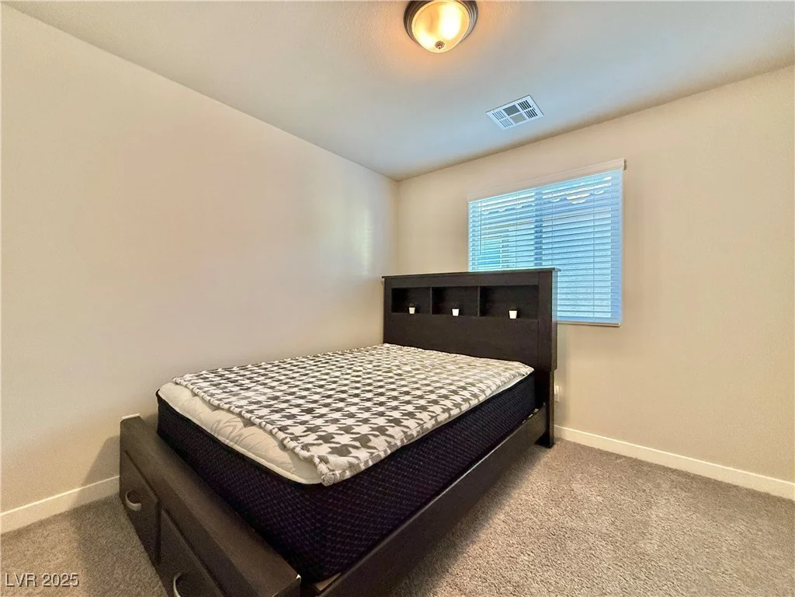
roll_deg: +0.4
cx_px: 398
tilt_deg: +0.5
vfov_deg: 85.7
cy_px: 298
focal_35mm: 14
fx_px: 322
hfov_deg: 102.1
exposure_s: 1/120
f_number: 2.2
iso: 500
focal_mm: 2.22
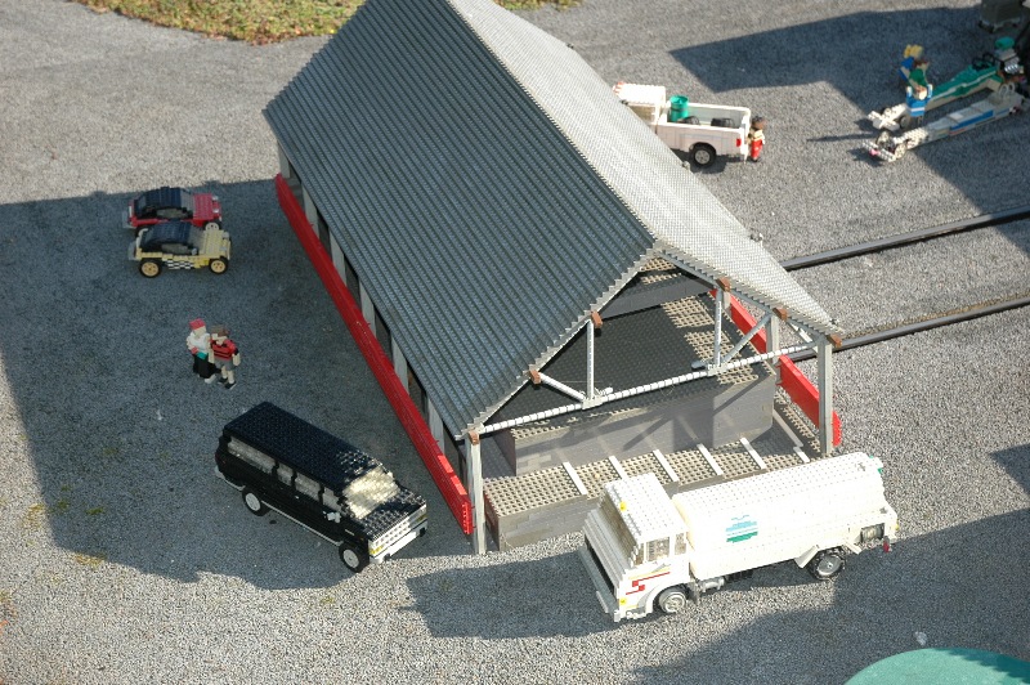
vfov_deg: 20.6
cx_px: 515
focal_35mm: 66
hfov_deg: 30.5
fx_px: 1887
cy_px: 342
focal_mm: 44
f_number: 4.5
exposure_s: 1/320
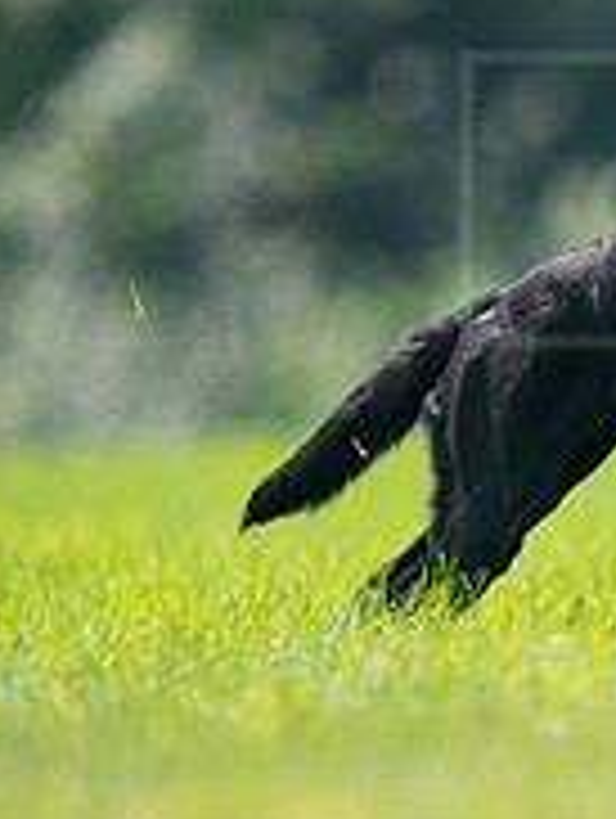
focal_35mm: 1836
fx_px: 43461
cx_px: 890
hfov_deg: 0.8
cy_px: 277
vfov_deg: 1.1
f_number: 6.3
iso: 2500
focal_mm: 600
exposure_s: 1/4000
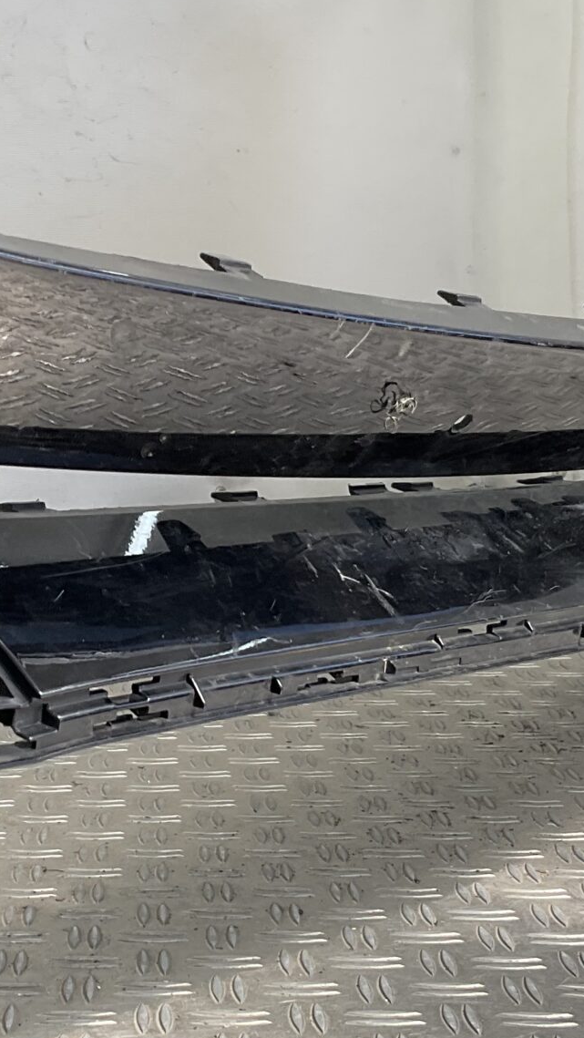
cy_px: 541
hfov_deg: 17.0
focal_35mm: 71
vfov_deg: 29.7
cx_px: 187
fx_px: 1954
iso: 16
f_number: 1.8
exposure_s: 1/217
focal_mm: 3
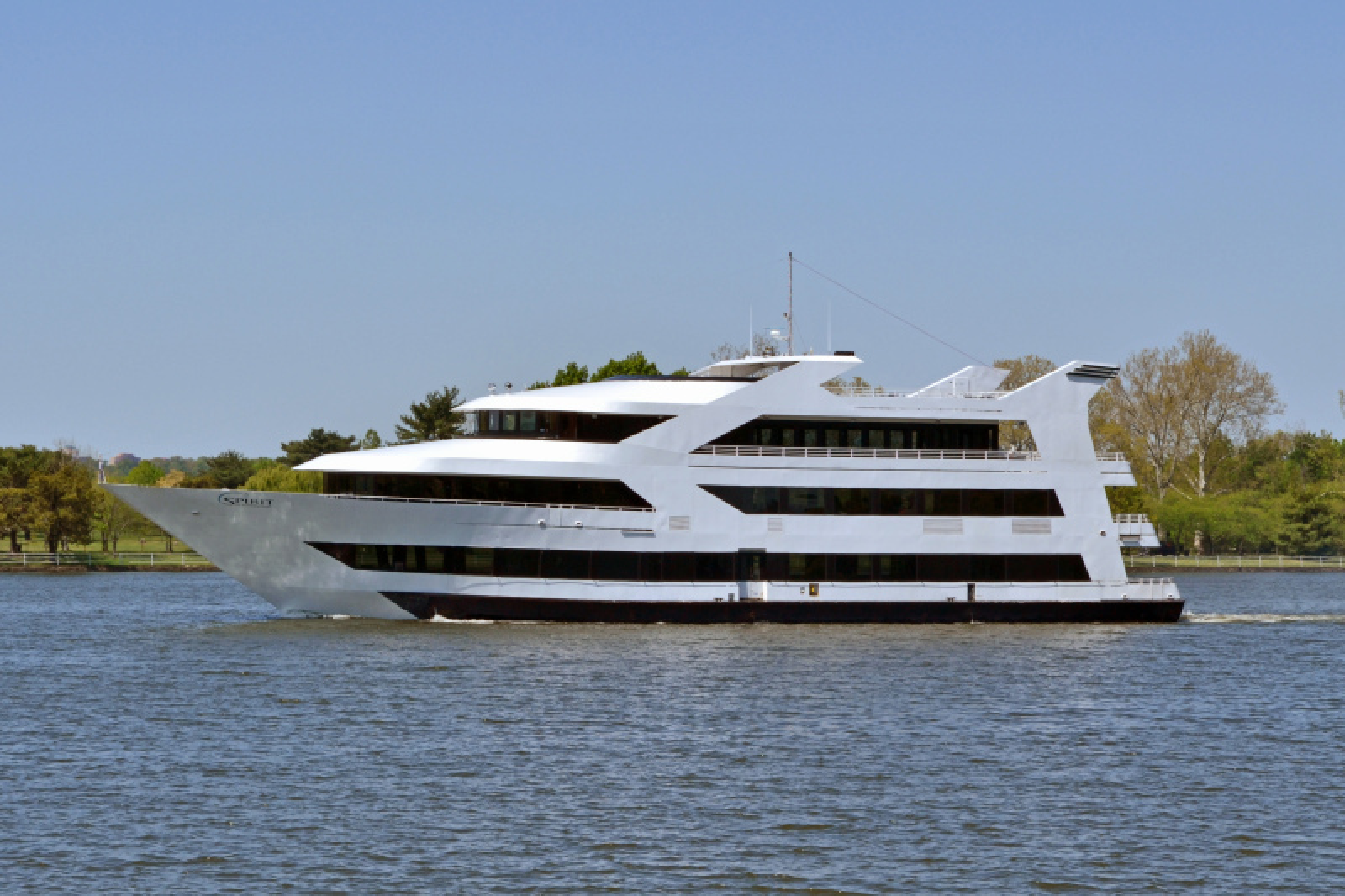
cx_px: 672
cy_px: 448
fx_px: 3081
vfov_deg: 16.5
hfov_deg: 24.6
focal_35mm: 82
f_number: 14
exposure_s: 1/250
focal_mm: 55
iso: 200
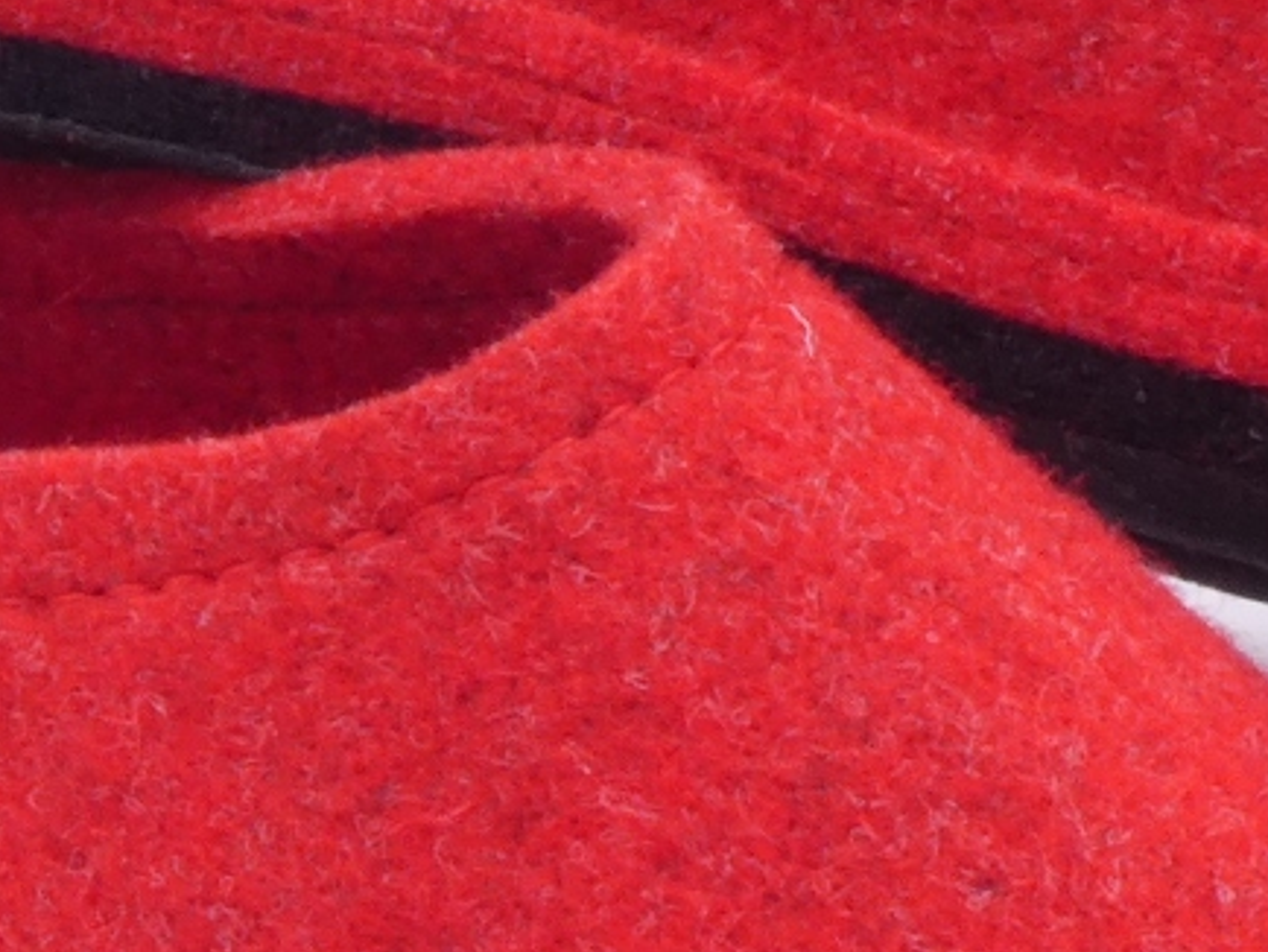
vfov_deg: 7.1
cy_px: 859
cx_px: 1014
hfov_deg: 9.4
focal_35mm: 210
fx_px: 7697
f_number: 8
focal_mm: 10.3
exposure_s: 1/8
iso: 100
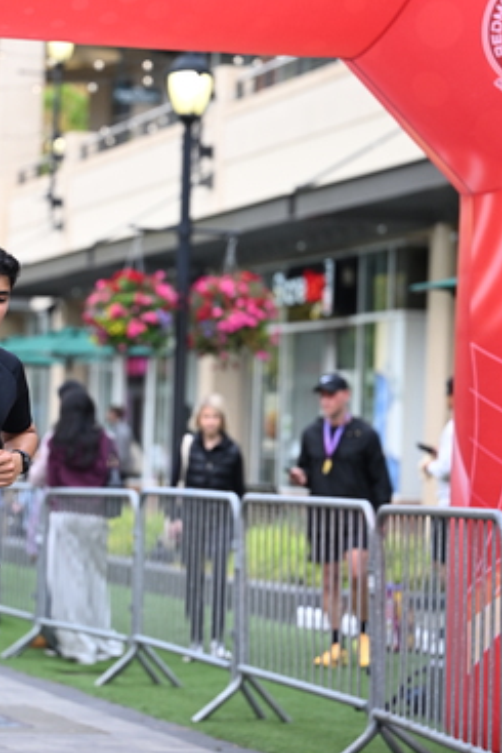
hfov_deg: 9.9
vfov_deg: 14.9
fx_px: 2884
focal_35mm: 138
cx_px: 130
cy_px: 324
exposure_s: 1/1600
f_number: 2.8
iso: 1000
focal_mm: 92
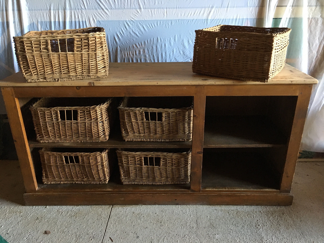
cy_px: 122
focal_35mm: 29
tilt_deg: -21.9
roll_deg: +1.4
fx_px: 271
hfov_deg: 61.7
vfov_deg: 48.2
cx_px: 162
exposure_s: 1/25
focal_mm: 4.15
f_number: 2.2
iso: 200
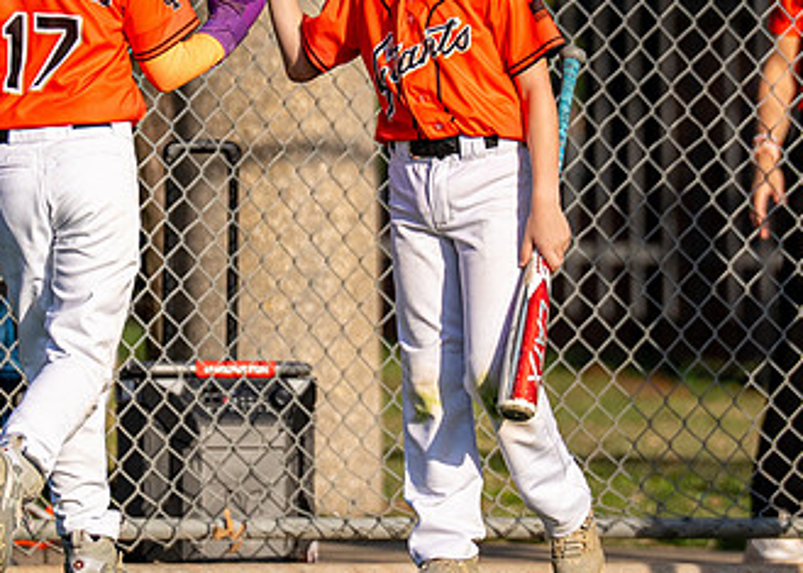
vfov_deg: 1.7
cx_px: 344
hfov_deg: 2.3
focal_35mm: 872
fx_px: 19887
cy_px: 83
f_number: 2.8
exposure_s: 1/3200
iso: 160
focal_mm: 200
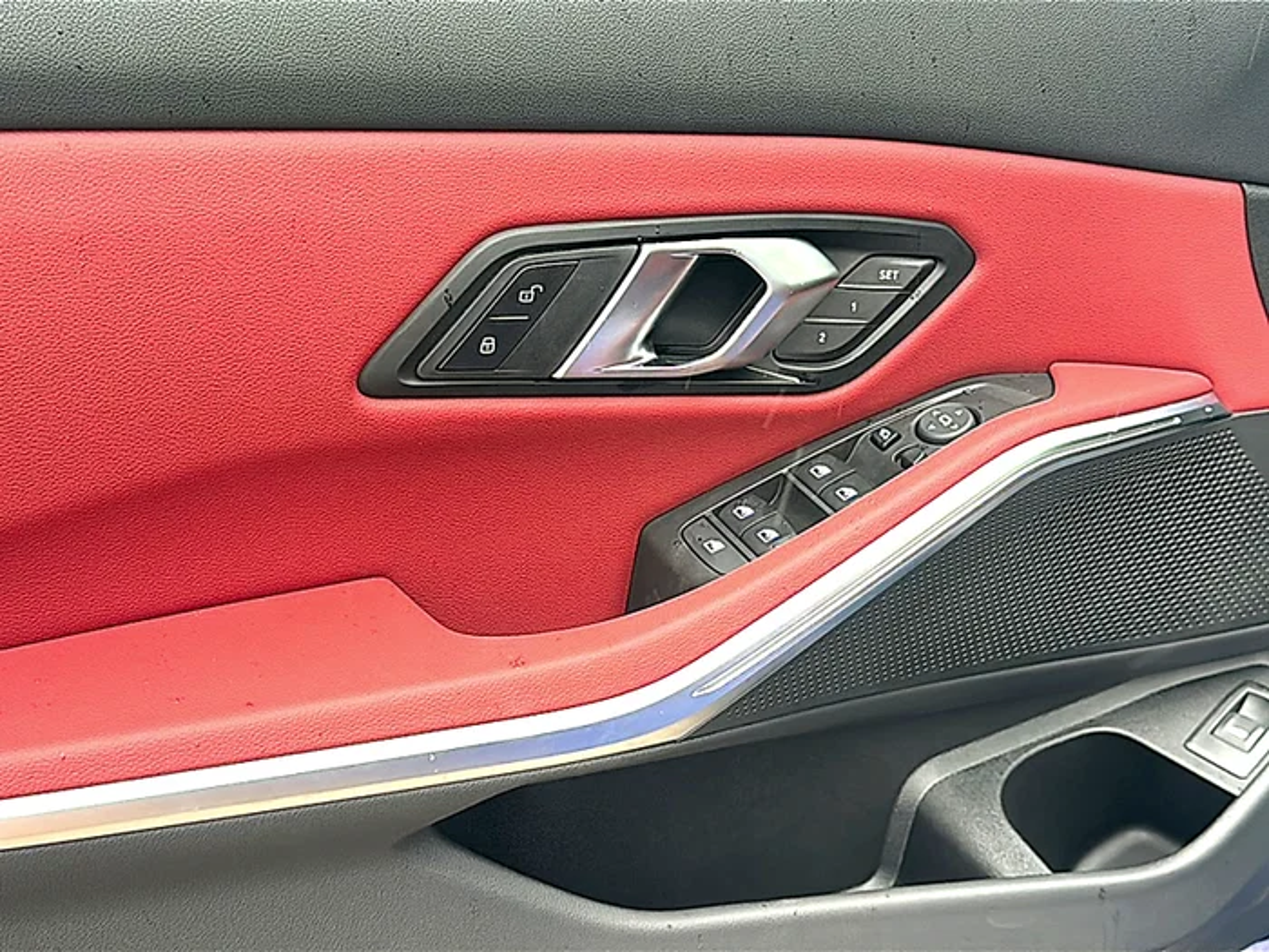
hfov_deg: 47.9
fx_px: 1430
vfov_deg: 36.8
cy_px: 476
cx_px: 634
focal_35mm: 39
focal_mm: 6.86
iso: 100
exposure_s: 1/216
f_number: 1.78
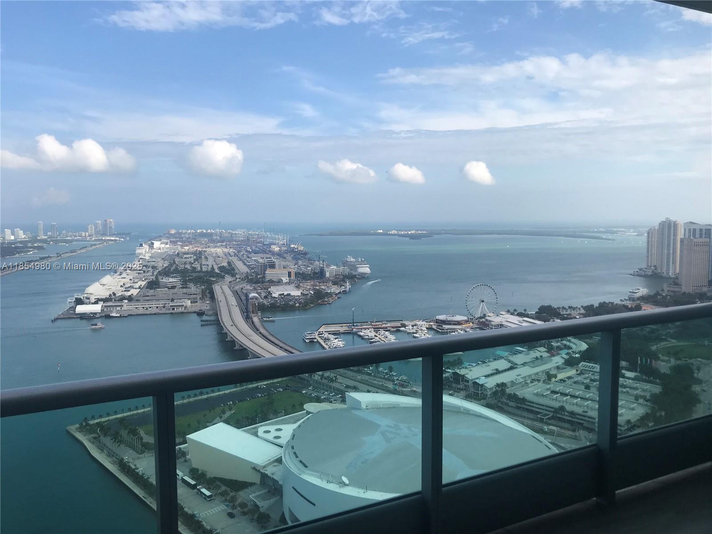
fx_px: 576
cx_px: 356
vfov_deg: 49.7
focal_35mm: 28
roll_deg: +2.4
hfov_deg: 63.4
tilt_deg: -3.1
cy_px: 267
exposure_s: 1/2336
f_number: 1.8
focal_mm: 3.99
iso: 20
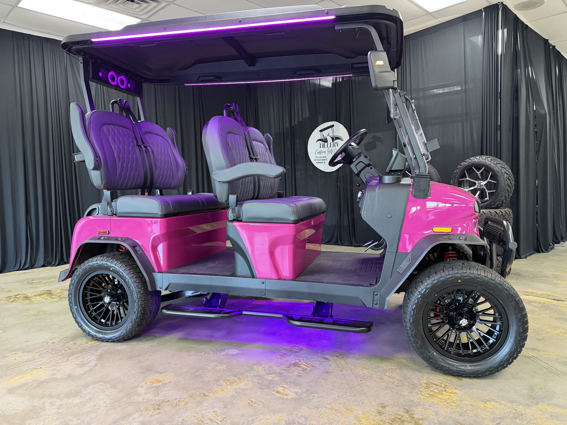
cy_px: 212
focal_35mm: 24
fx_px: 393
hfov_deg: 71.6
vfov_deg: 56.8
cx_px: 284
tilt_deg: -4.6
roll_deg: +1.1
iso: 640
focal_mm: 6.76
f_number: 1.78
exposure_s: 1/60
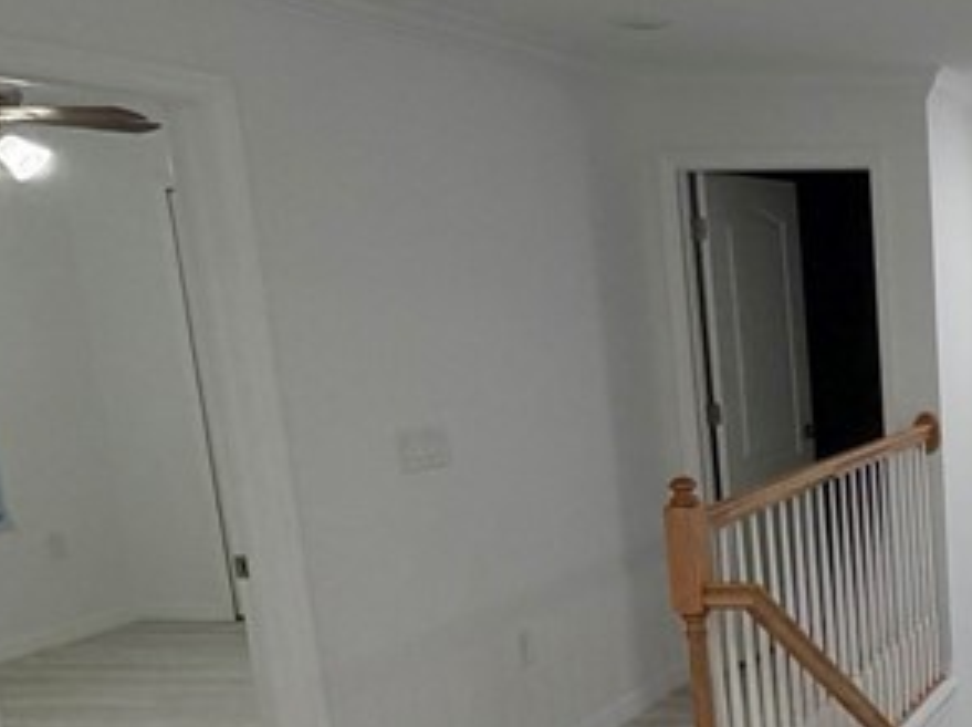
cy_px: 554
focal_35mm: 49
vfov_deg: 29.1
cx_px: 1244
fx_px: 1374
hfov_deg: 31.0
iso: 250
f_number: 2.2
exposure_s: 1/120
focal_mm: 2.22
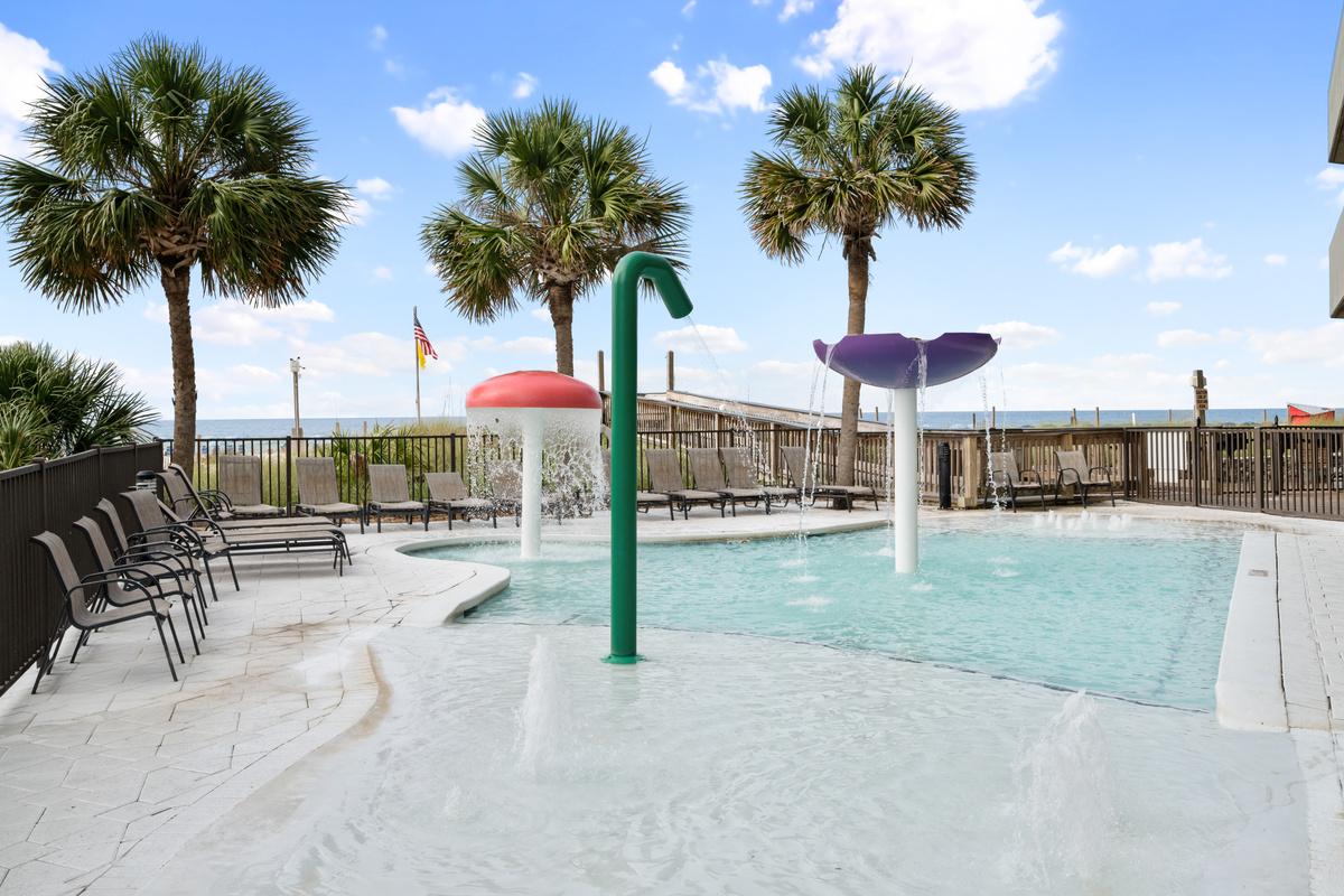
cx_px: 672
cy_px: 448
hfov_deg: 61.9
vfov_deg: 43.6
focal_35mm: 30
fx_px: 1120
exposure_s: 1/640
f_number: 14
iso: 1000
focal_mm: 30
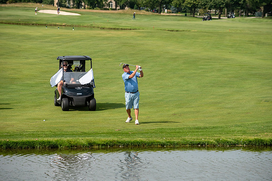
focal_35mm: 200
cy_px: 90
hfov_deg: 10.3
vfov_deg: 6.9
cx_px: 136
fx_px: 1512
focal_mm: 200
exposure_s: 1/3200
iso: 250
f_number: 5
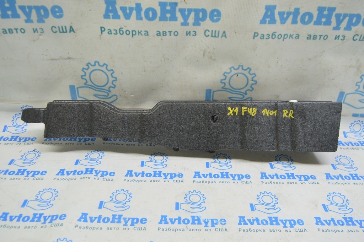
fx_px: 318
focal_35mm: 32
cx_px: 182
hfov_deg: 59.5
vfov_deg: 41.6
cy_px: 121
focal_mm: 21
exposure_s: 1/20
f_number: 5.6
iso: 400
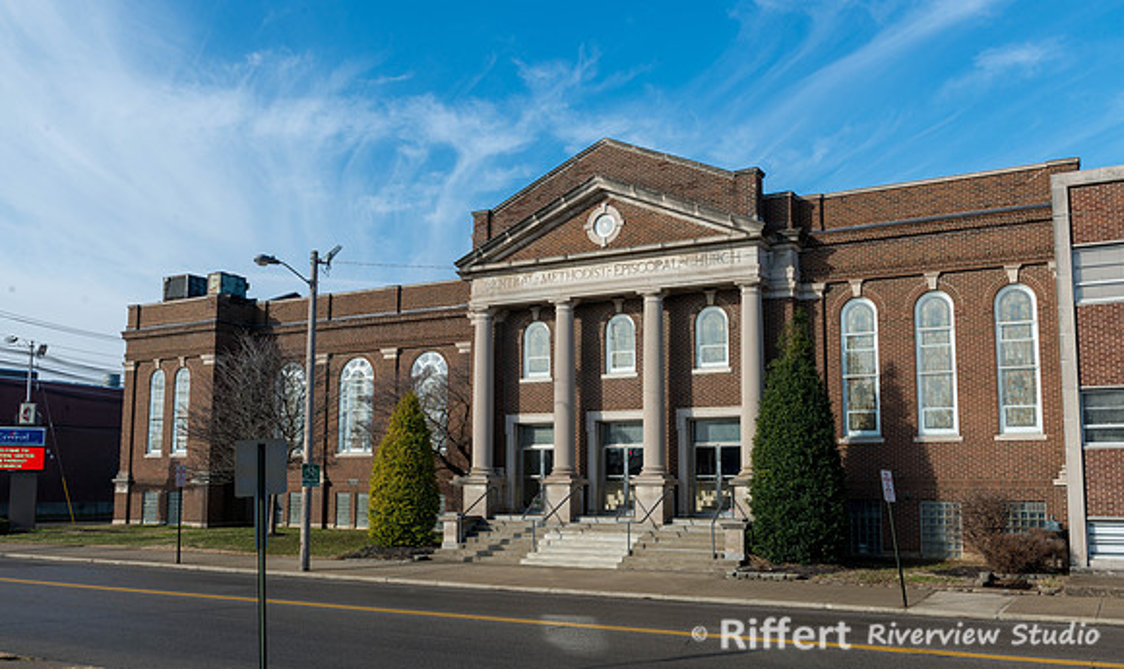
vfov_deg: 36.7
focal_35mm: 33
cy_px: 368
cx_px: 559
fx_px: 1006
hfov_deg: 58.4
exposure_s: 1/125
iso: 100
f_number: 11
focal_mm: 31
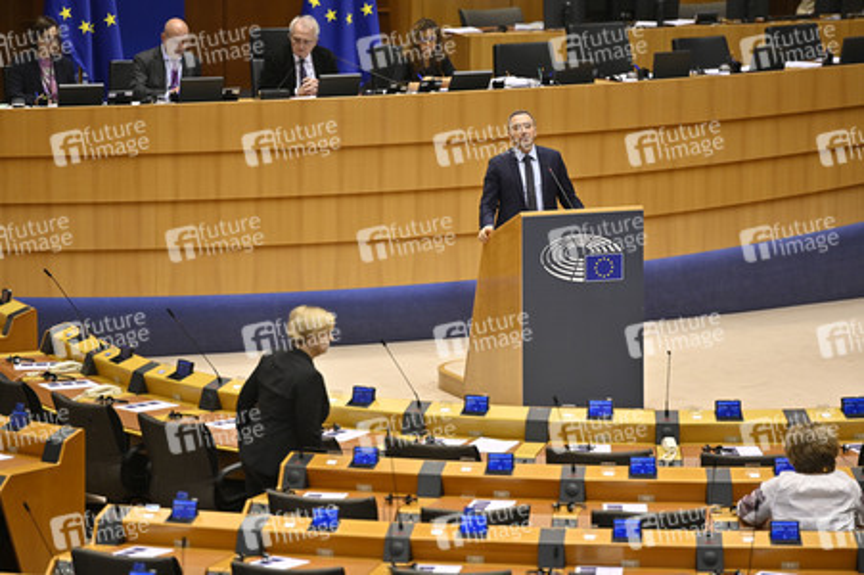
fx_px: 4796
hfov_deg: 10.3
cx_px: 432
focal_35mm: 200
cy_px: 288
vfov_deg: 6.9
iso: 1000
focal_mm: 200
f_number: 2.8
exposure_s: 1/400
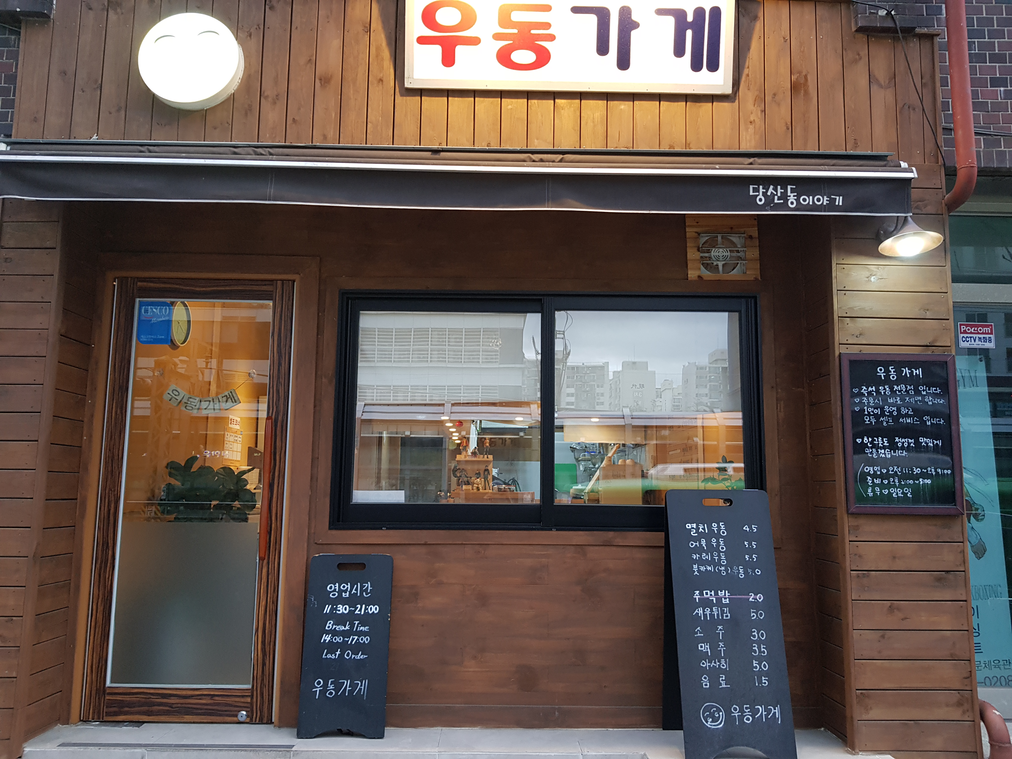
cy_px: 380
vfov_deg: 53.1
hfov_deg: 67.3
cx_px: 506
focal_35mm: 26
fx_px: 760
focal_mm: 4.2
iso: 125
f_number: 1.7
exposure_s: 1/60
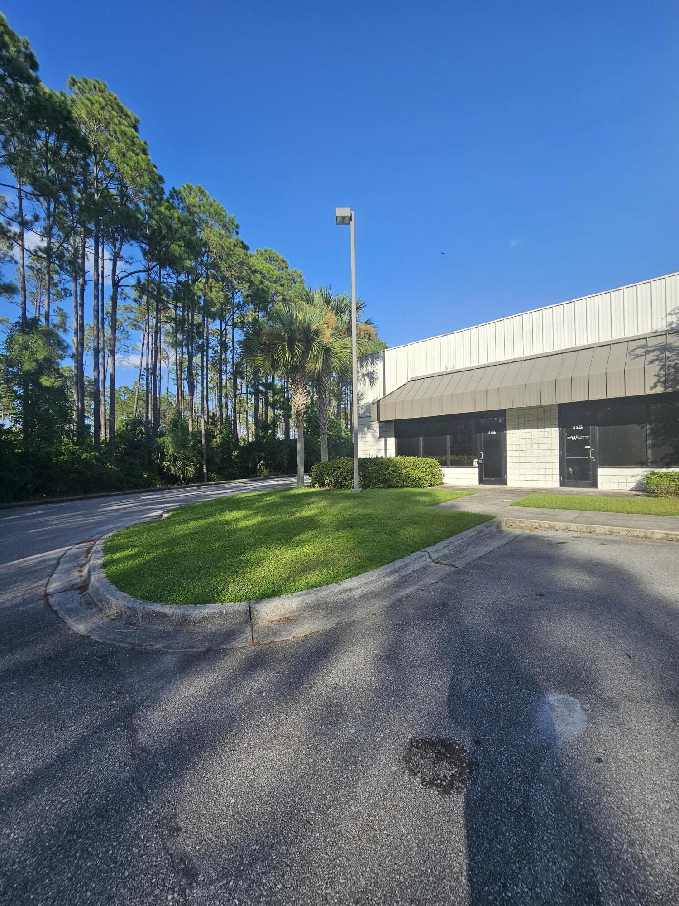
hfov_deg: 89.9
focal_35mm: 13
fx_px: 340
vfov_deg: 106.2
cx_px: 340
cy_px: 453
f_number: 2.2
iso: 50
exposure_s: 1/1709
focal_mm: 2.2
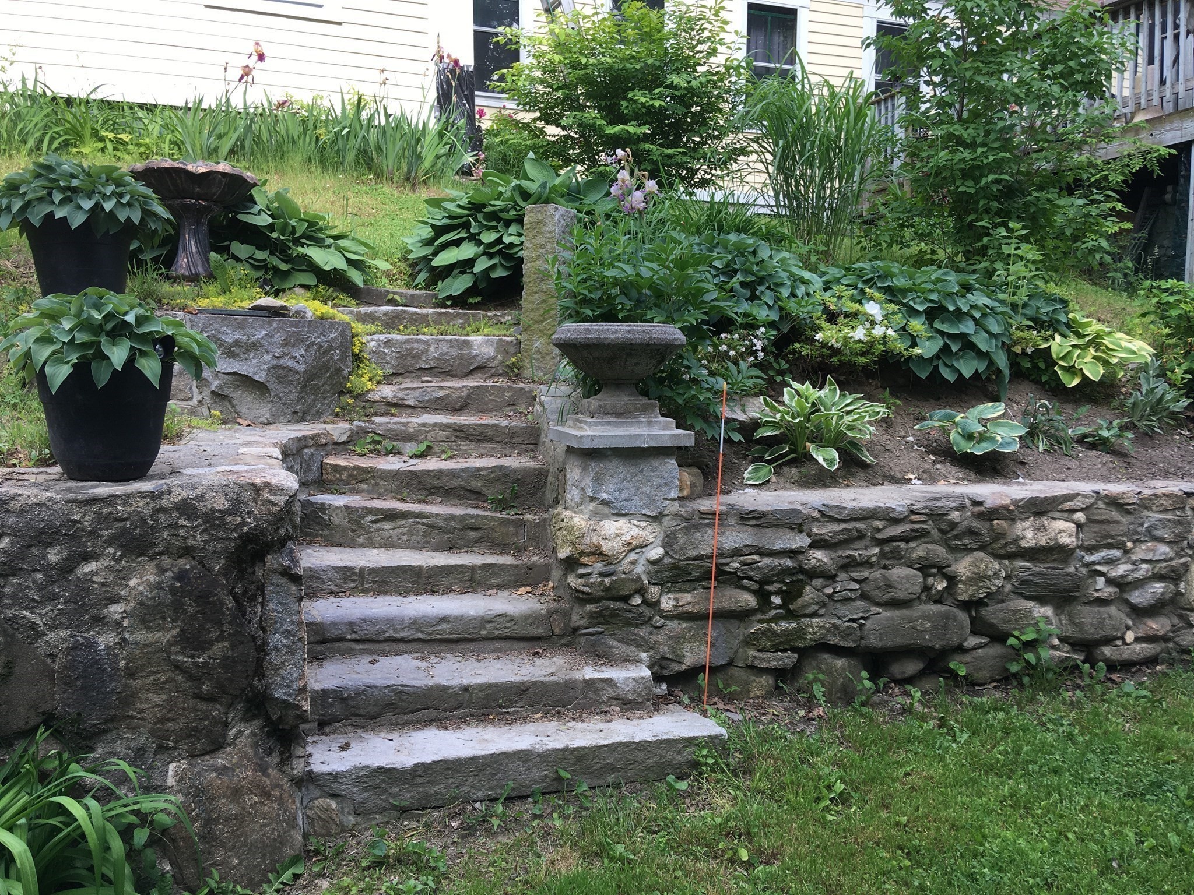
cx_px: 597
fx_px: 1000
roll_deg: +1.9
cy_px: 448
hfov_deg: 61.7
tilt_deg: -4.8
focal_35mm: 29
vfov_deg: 48.2
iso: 25
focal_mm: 4.15
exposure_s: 1/199
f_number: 2.2
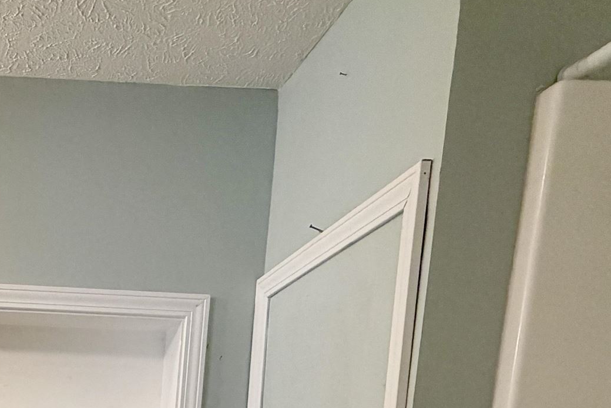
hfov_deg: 39.0
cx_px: -28
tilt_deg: -8.5
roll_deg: -1.7
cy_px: 577
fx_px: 730
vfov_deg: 25.3
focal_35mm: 43
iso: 160
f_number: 2.2
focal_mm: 2.22
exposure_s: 1/60
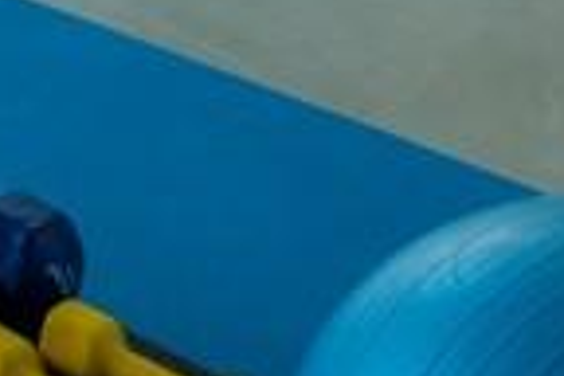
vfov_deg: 9.7
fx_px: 1880
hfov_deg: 14.0
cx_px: -607
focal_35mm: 120
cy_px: -619
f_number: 5
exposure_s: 1/105
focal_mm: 10
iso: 320
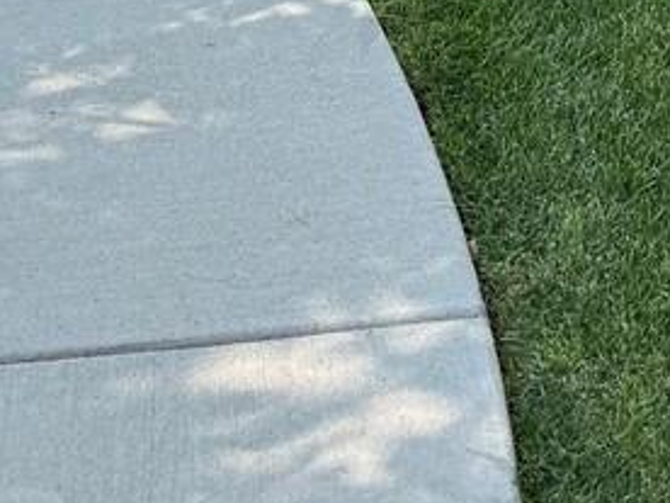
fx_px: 2690
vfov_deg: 9.6
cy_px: -673
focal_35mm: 139
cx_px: 621
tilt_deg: -6.5
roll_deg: -0.1
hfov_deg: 14.0
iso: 80
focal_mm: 6.76
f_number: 1.78
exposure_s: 1/1678
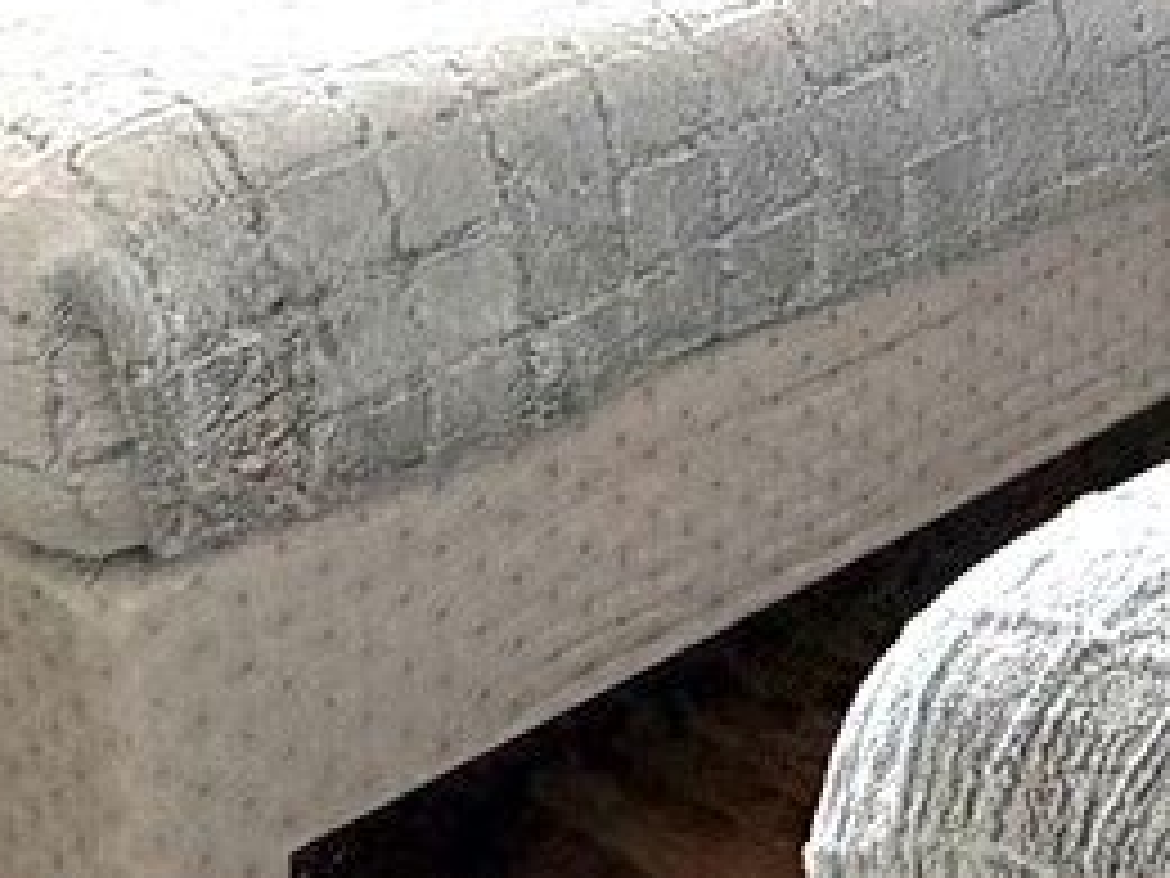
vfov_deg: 14.8
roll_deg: -0.5
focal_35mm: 86
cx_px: 1512
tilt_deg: -4.2
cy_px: -747
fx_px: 2907
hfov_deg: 20.8
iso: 320
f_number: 2.2
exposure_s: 1/112
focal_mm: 2.22
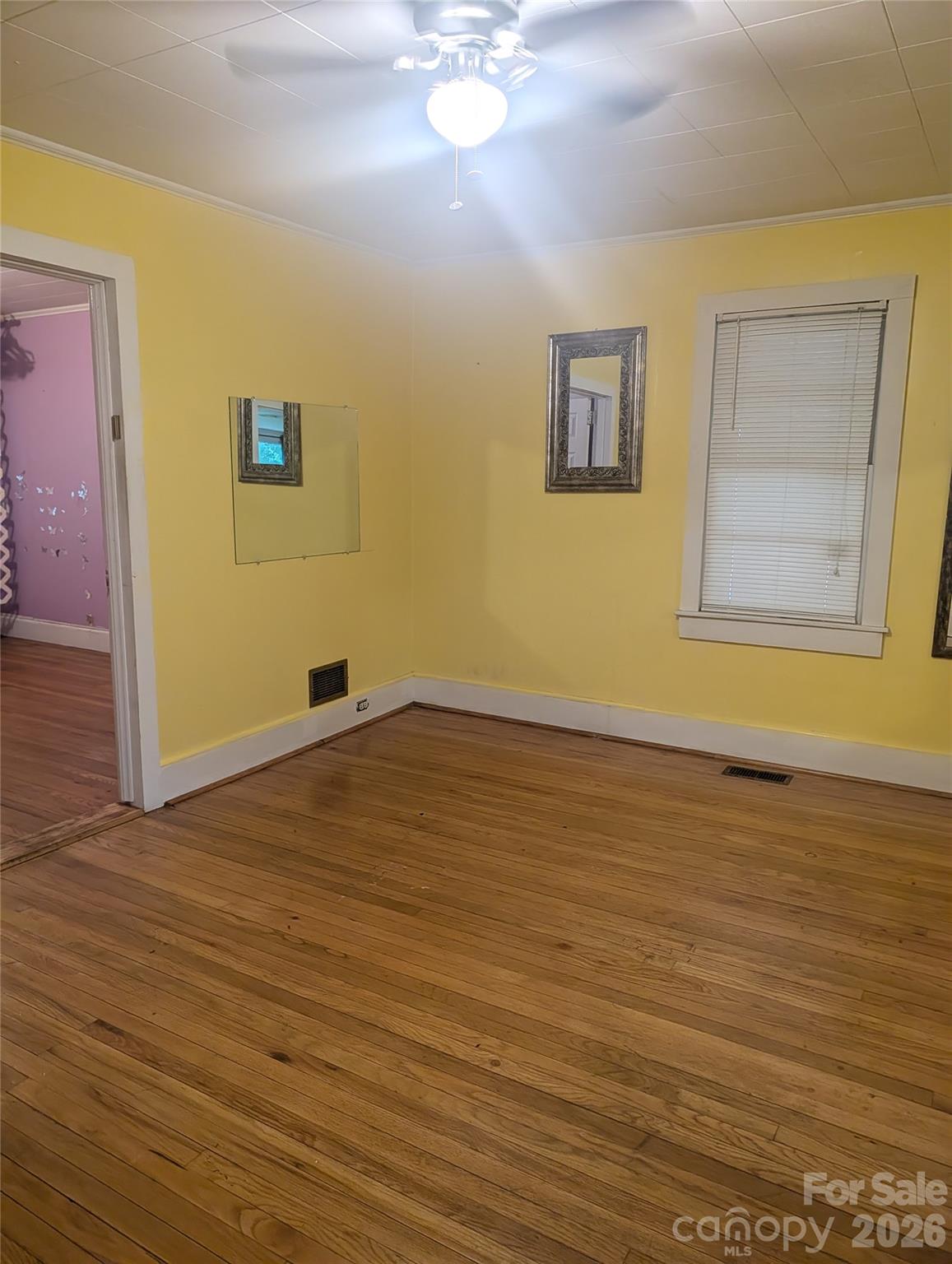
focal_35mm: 24
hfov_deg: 56.9
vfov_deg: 71.5
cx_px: 476
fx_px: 878
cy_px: 632
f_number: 1.68
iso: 156
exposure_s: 1/60
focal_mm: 6.9
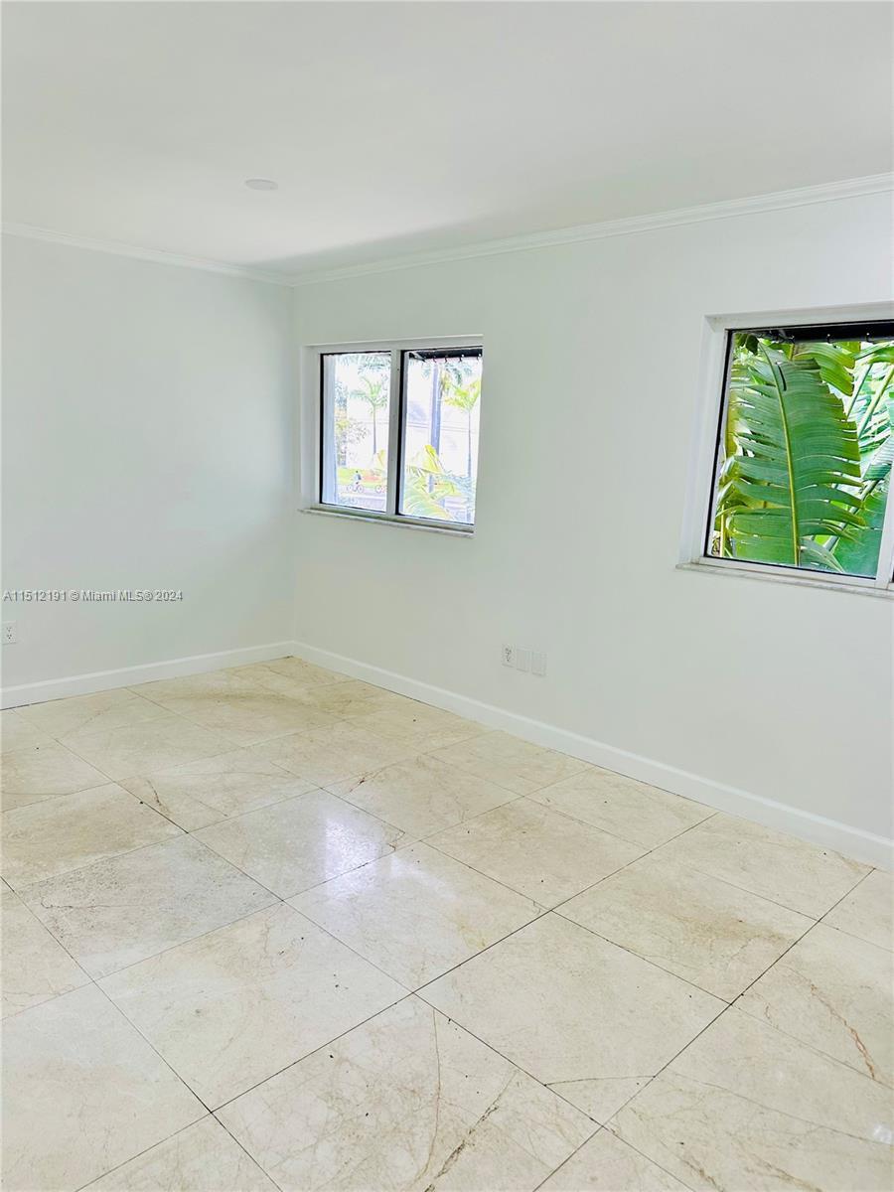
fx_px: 826
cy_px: 596
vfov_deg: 71.6
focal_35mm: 24
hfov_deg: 56.8
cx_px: 447
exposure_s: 1/144
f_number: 1.78
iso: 100
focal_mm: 6.86
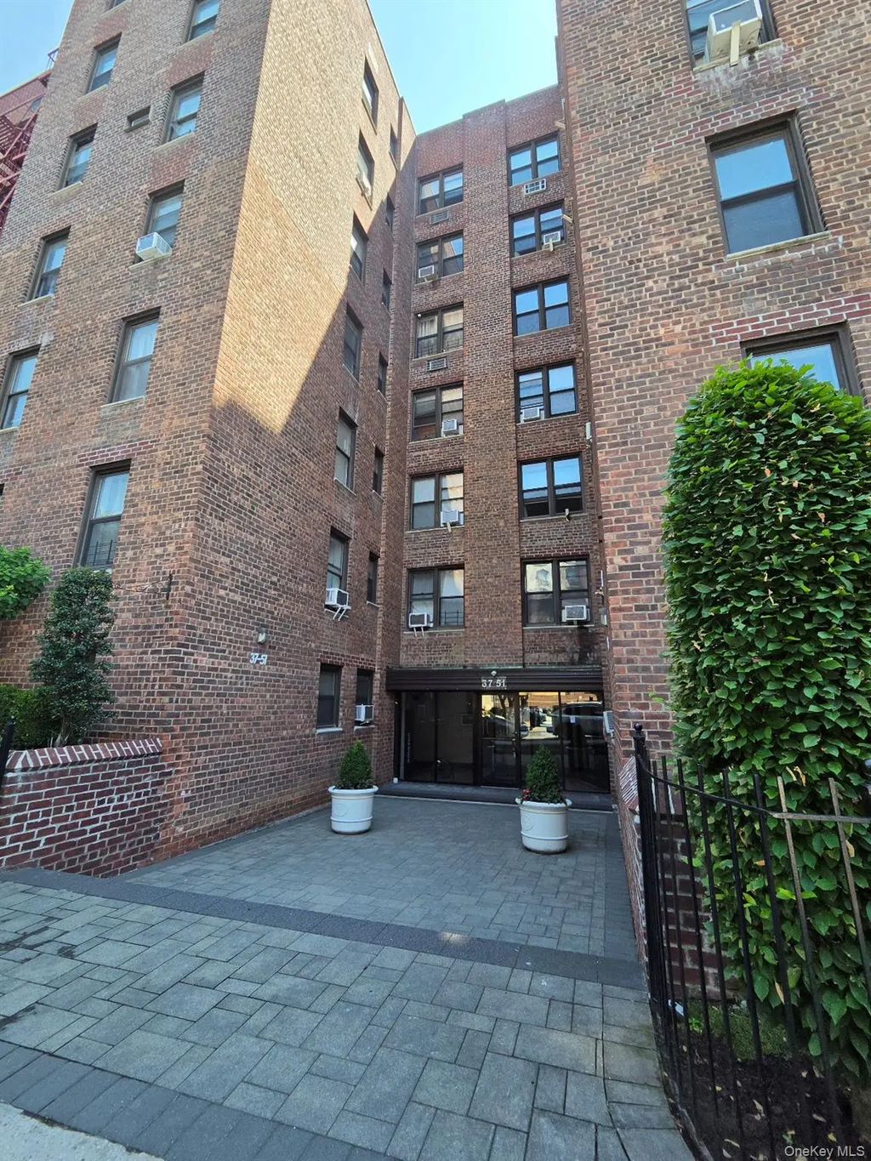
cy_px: 580
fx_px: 436
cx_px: 436
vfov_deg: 106.2
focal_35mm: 13
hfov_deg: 89.9
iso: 100
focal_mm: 2.2
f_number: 2.2
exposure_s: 1/714
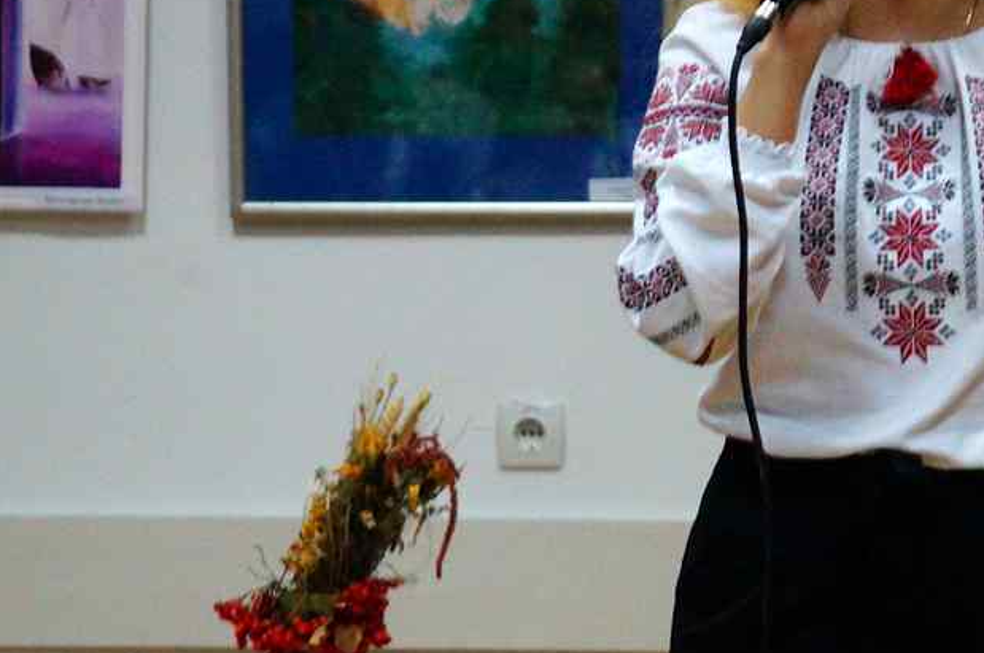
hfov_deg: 6.4
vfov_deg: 4.3
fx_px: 8735
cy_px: 102
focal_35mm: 320
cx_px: 849
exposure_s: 1/80
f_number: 5.6
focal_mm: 110
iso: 3200
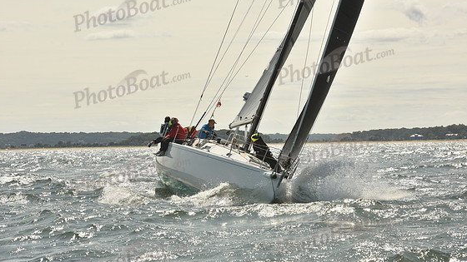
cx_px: 234
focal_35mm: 141
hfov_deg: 15.2
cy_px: 119
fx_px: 1746
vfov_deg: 8.6
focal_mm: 130
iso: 250
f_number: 11
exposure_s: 1/800
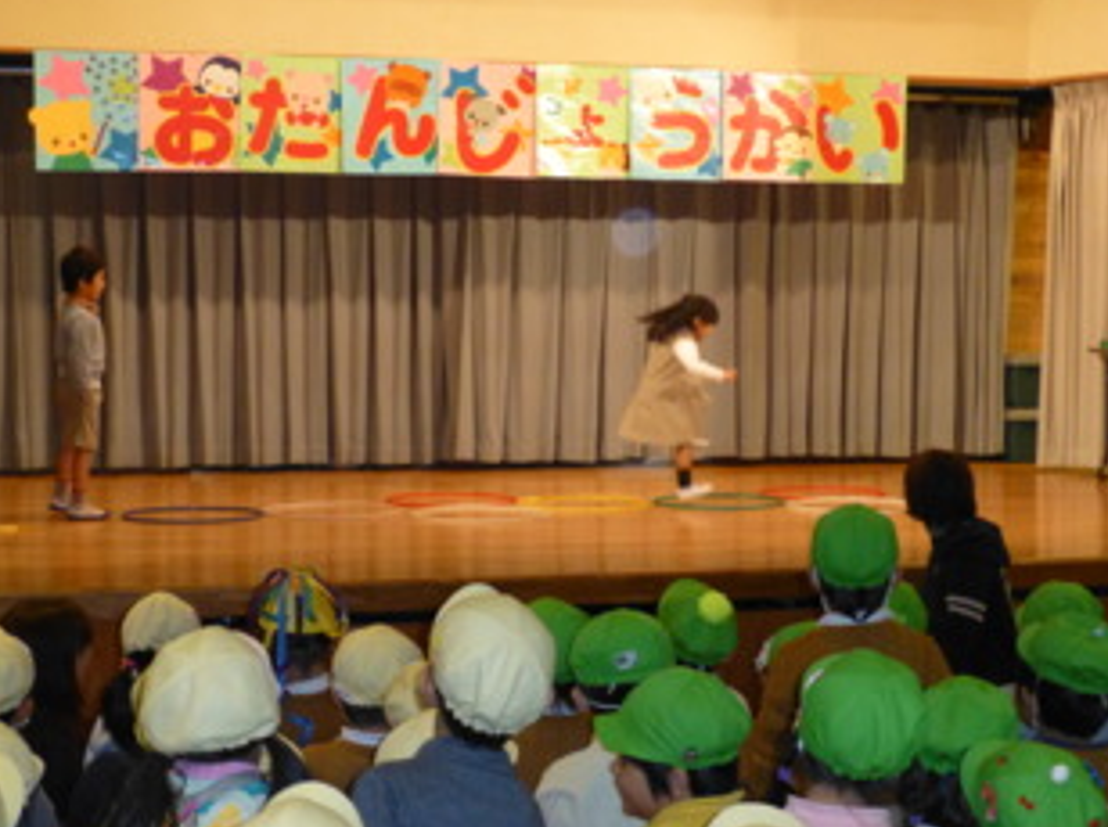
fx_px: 1854
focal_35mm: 58
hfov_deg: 33.3
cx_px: 504
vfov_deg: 25.2
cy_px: 388
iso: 800
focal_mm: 9
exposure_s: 1/60
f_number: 4.4
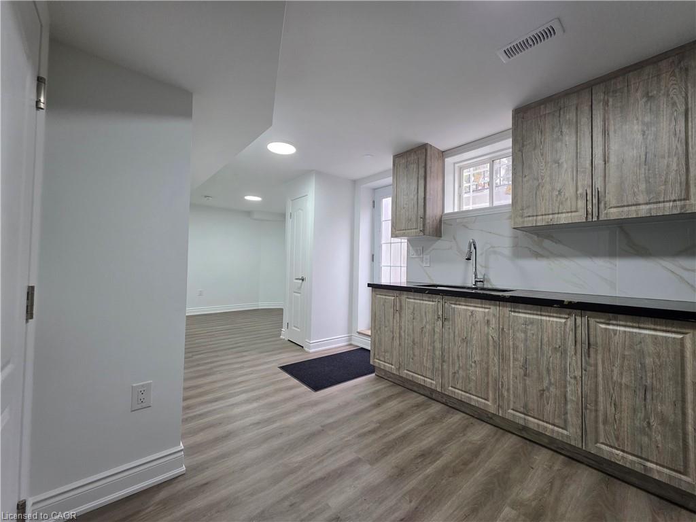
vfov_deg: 89.9
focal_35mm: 13
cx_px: 348
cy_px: 261
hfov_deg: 106.2
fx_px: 261
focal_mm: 2.2
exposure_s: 1/120
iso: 160
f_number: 1.9
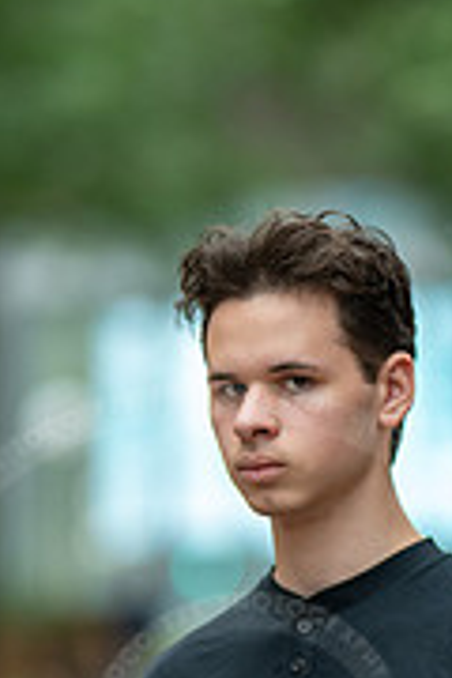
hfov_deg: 4.3
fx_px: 5989
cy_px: 840
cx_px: 316
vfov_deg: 6.4
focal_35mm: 318
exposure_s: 1/400
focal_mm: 85
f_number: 1.2
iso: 250
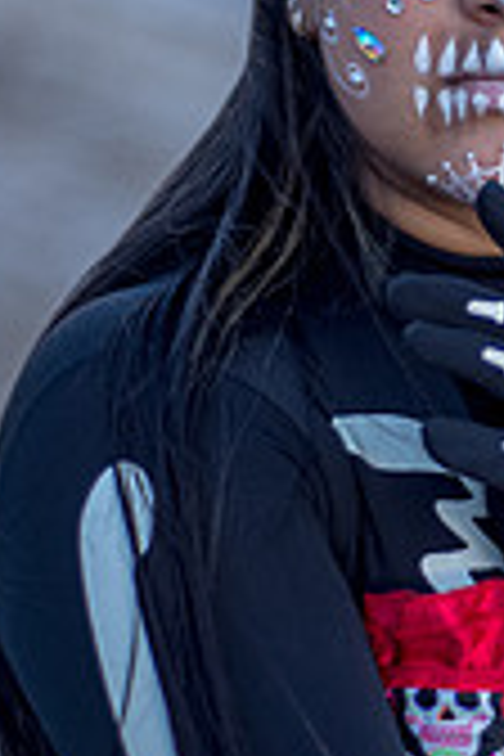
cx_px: 572
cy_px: 324
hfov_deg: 10.1
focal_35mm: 134
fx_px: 2814
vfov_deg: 15.3
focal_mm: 50
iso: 100
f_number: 1.8
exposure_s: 1/1600
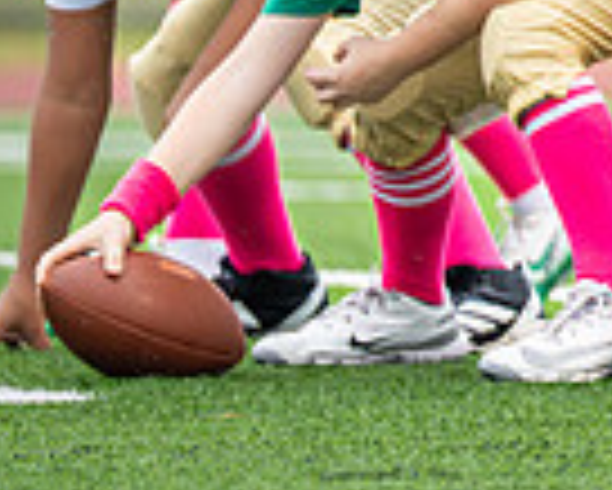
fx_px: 19032
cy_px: -417
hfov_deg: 1.8
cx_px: 1457
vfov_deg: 1.5
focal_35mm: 1050
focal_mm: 200
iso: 500
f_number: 2.8
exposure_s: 1/1000
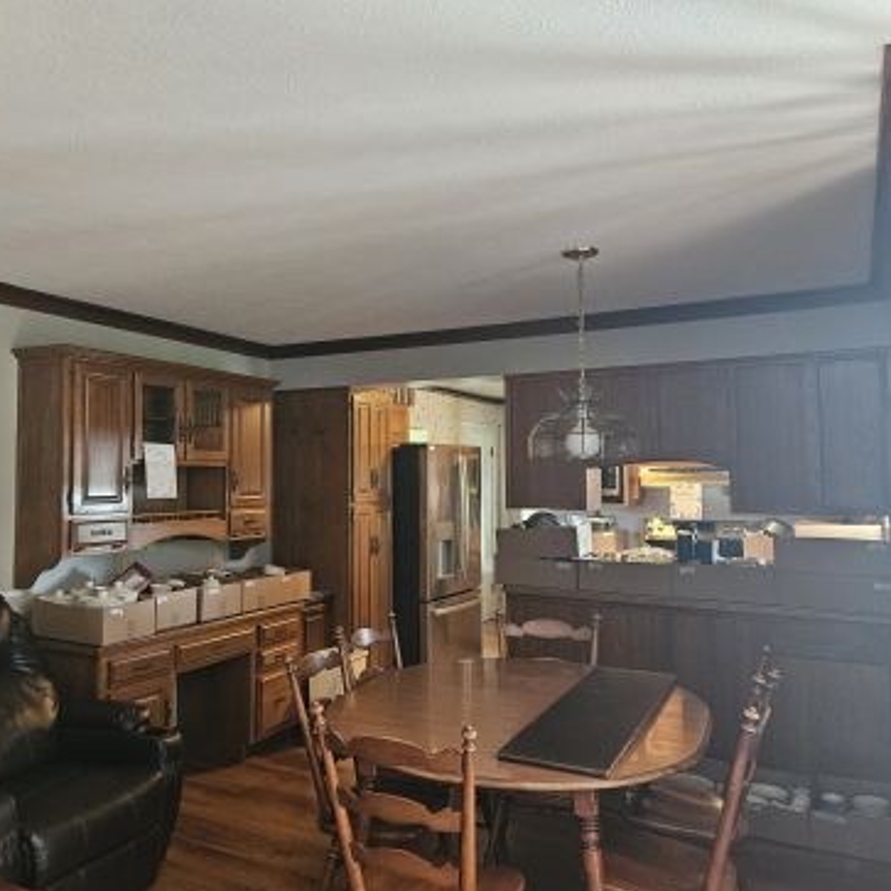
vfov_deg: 57.3
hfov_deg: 56.8
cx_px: 349
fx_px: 815
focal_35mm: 28
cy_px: 436
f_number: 1.8
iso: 800
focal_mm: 5.4
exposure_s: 1/60
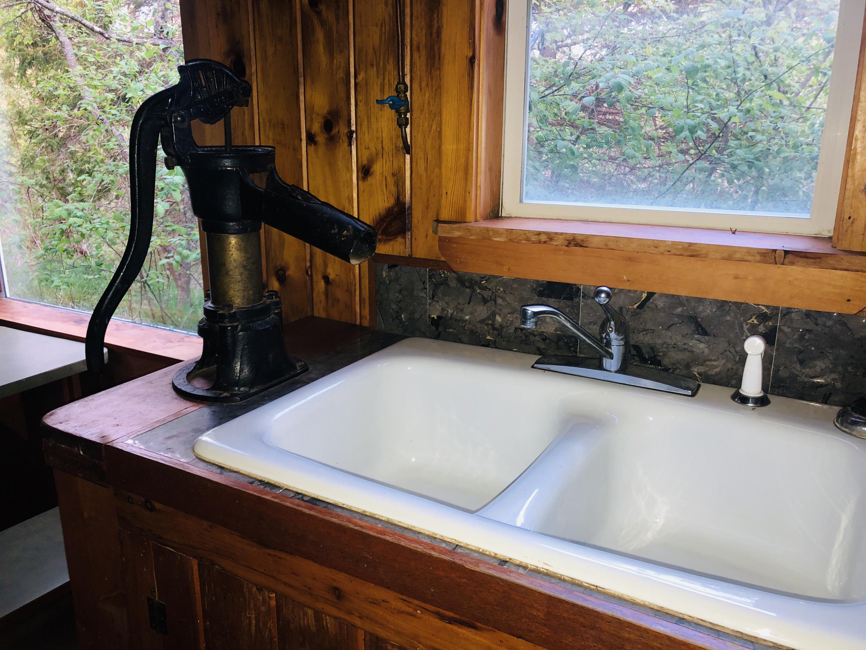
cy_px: 325
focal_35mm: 28
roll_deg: +1.0
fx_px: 700
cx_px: 433
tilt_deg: -15.1
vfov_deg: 49.7
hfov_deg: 63.4
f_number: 1.8
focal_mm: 3.99
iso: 40
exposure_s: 1/13
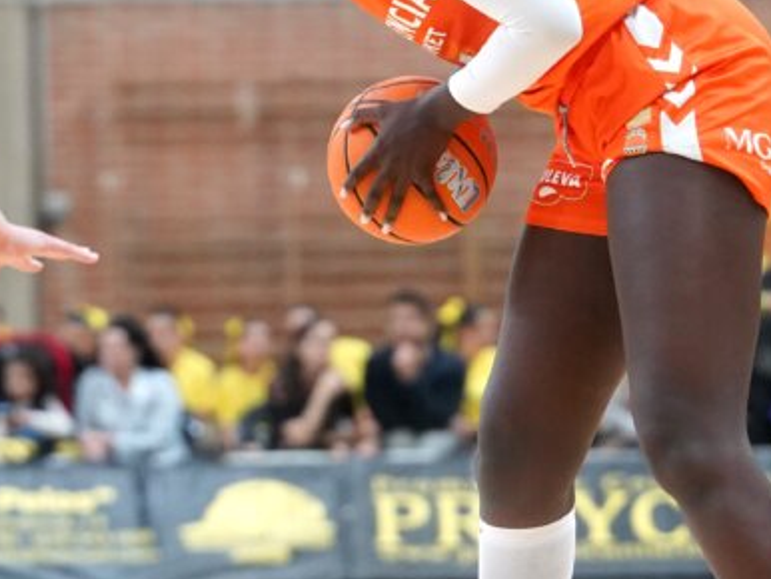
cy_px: 292
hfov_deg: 5.8
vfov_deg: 4.3
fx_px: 7667
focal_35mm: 344
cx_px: 384
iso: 5000
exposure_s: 1/1600
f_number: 2.8
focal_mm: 108
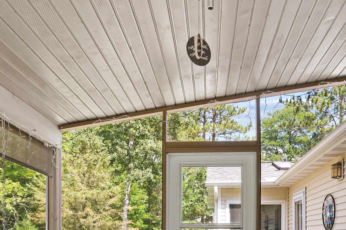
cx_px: 193
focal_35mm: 36
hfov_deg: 53.0
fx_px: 346
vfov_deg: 33.5
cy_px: 234
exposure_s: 1/30
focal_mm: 16
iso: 640
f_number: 8
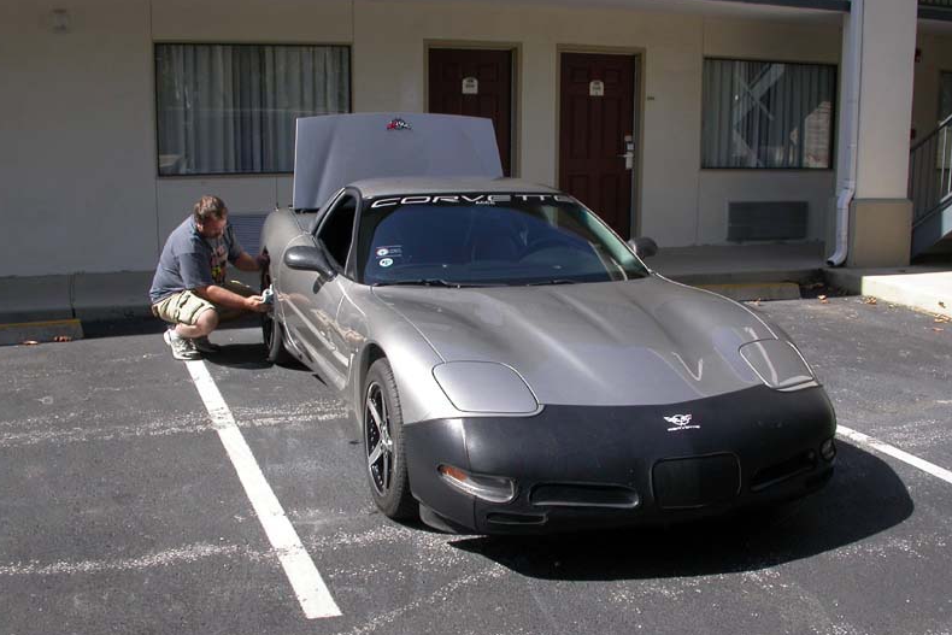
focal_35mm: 40
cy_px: 337
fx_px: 1058
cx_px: 471
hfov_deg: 48.4
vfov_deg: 33.4
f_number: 6
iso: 100
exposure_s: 1/271
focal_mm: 7.85
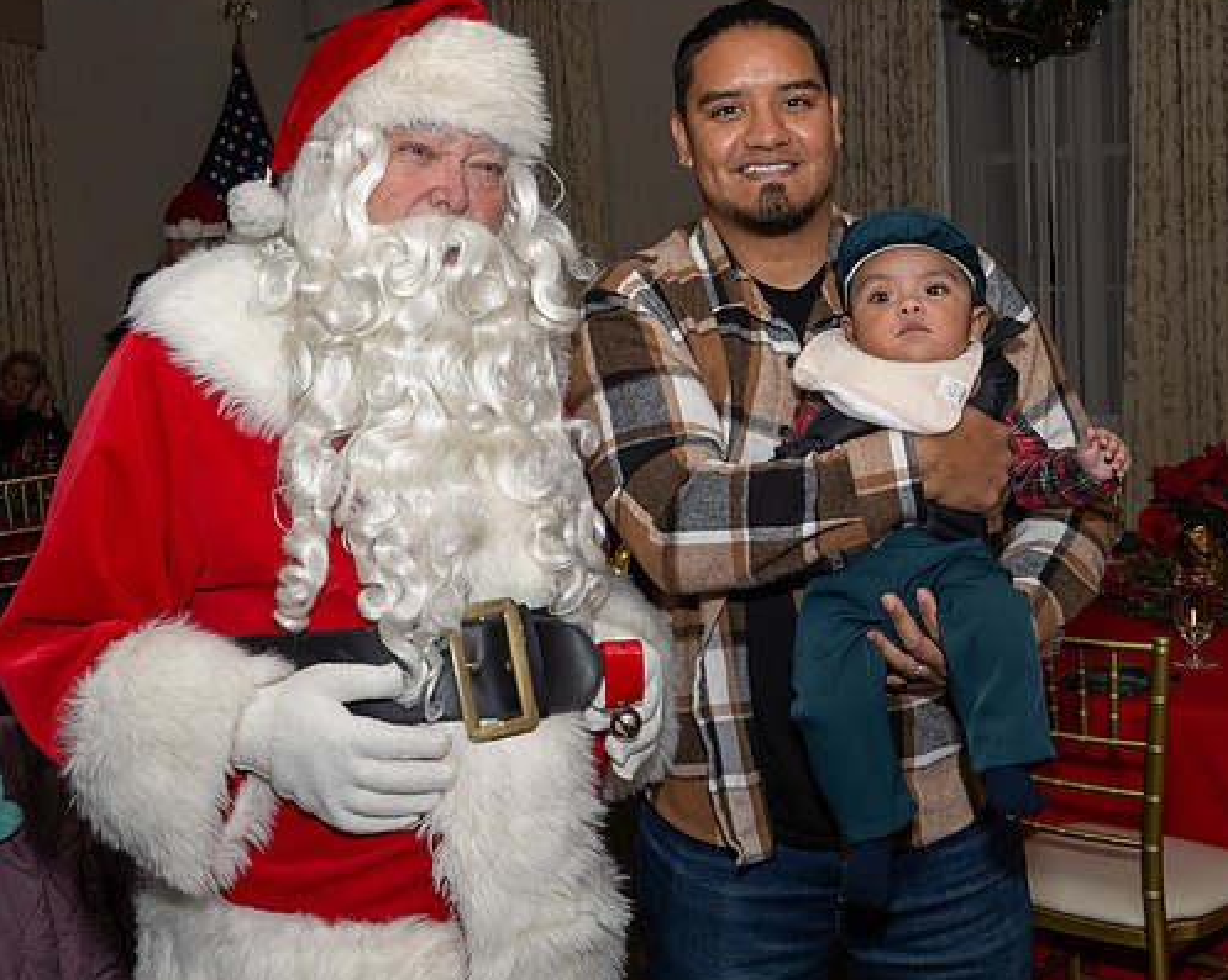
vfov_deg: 30.8
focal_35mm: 49
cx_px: 510
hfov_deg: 38.0
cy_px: 405
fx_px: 1780
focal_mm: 24
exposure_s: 1/250
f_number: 8
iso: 640
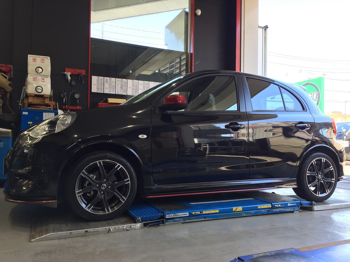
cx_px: 175
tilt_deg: +1.9
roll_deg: -0.9
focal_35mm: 29
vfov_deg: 48.2
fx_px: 293
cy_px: 131
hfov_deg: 61.7
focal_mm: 4.15
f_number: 2.2
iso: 32
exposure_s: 1/60
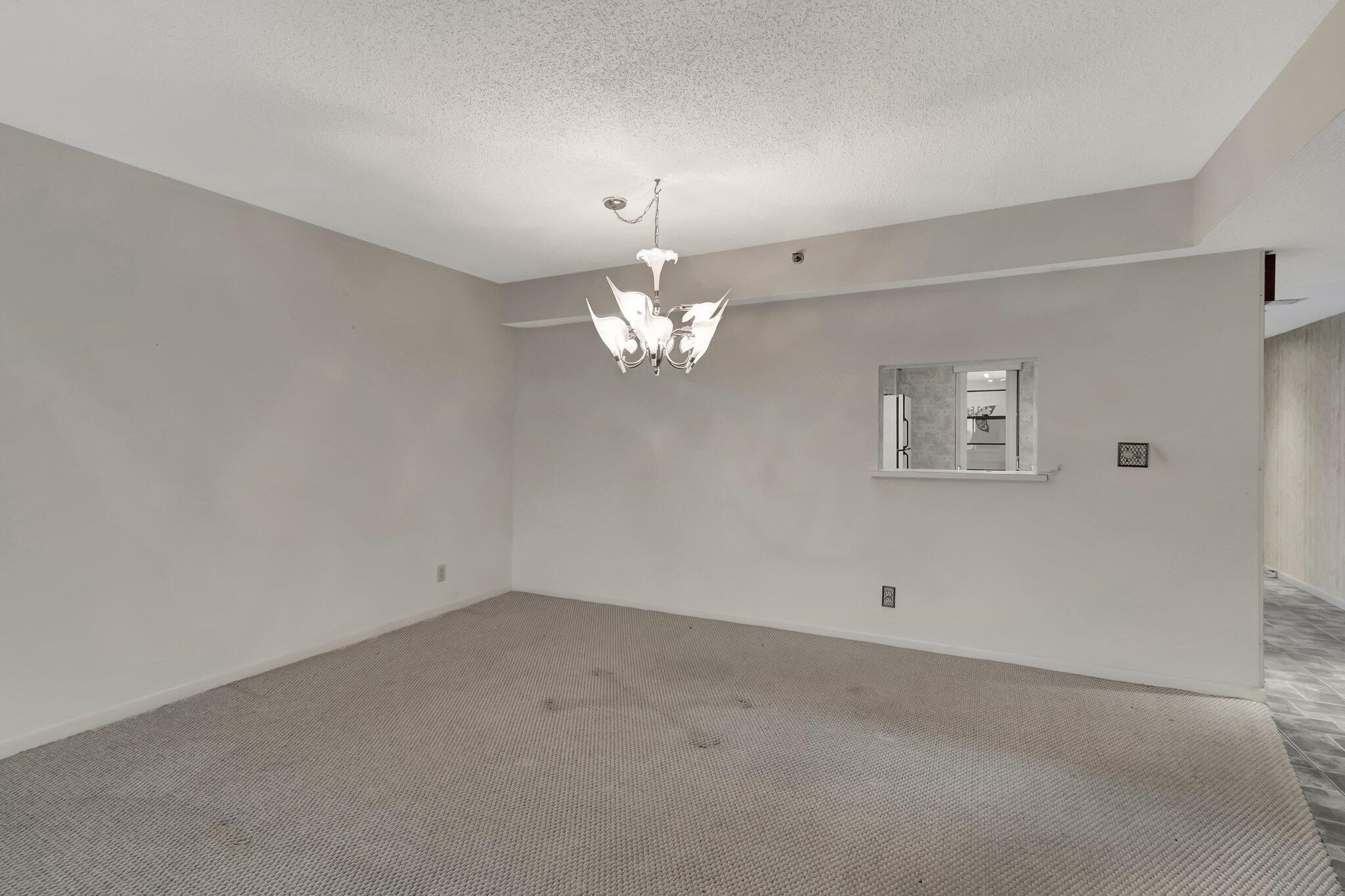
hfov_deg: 100.4
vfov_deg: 77.3
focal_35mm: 15
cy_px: 448
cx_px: 672
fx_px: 560
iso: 1000
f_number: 8
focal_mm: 10
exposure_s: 1/25
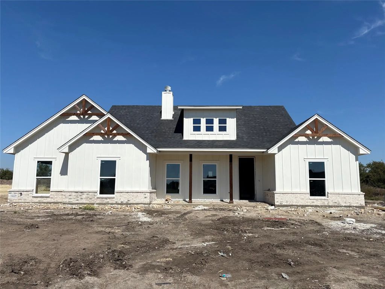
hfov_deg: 67.3
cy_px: 144
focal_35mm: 26
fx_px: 289
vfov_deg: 53.1
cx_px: 192
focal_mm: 5.96
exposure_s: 1/7813
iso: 50
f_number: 1.6
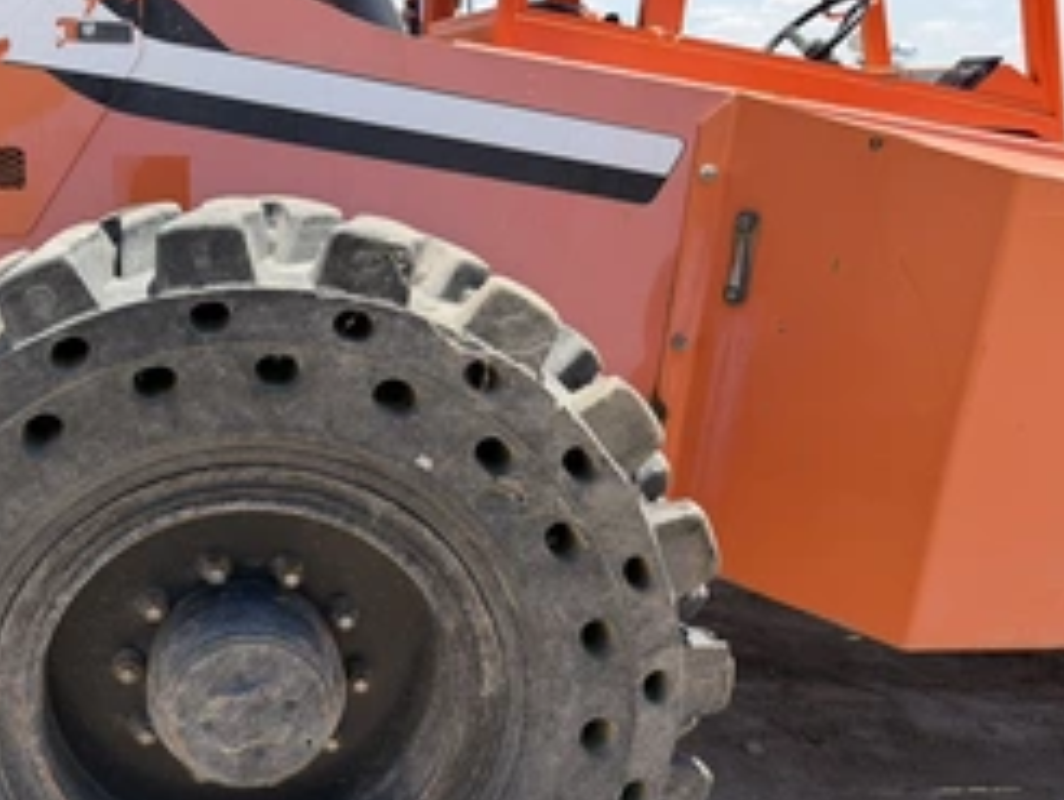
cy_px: 566
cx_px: 251
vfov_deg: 36.3
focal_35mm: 39
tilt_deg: -19.0
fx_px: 1200
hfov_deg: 45.9
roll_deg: -2.9
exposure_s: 1/2445
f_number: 1.78
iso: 100
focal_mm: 6.76
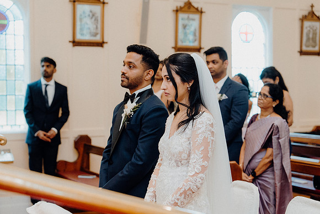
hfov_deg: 31.9
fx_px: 560
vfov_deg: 21.6
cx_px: 160
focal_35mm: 63
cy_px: 107
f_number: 3.5
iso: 2500
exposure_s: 1/250
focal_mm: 63
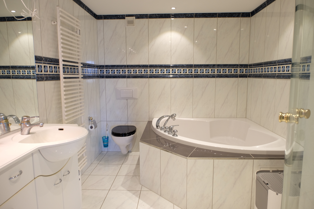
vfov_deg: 53.1
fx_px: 209
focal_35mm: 24
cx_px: 157
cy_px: 104
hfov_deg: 73.7
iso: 400
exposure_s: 1/60
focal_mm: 16
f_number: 2.8
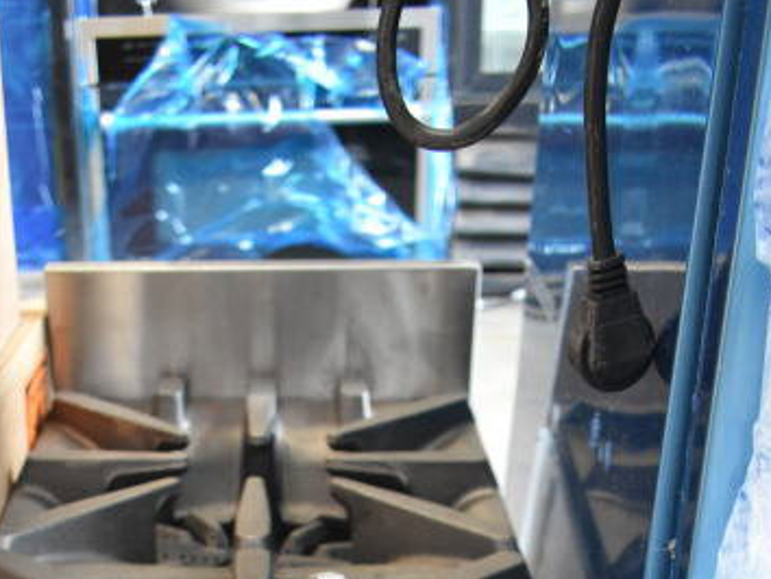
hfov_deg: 28.8
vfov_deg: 18.3
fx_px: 1493
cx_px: 259
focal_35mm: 67
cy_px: 973
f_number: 4
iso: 1600
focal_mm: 18
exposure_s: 1/60
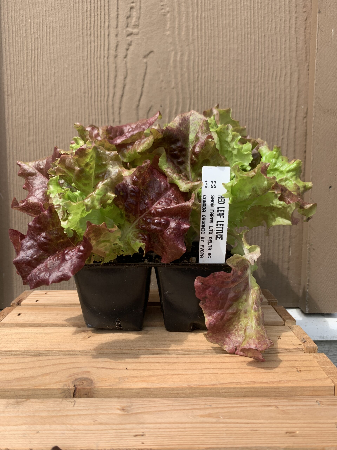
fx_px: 337
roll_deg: +0.3
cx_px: 168
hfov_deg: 53.1
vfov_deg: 67.3
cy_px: 225
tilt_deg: -7.9
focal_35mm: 26
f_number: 1.8
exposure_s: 1/1718
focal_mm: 4.25
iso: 25
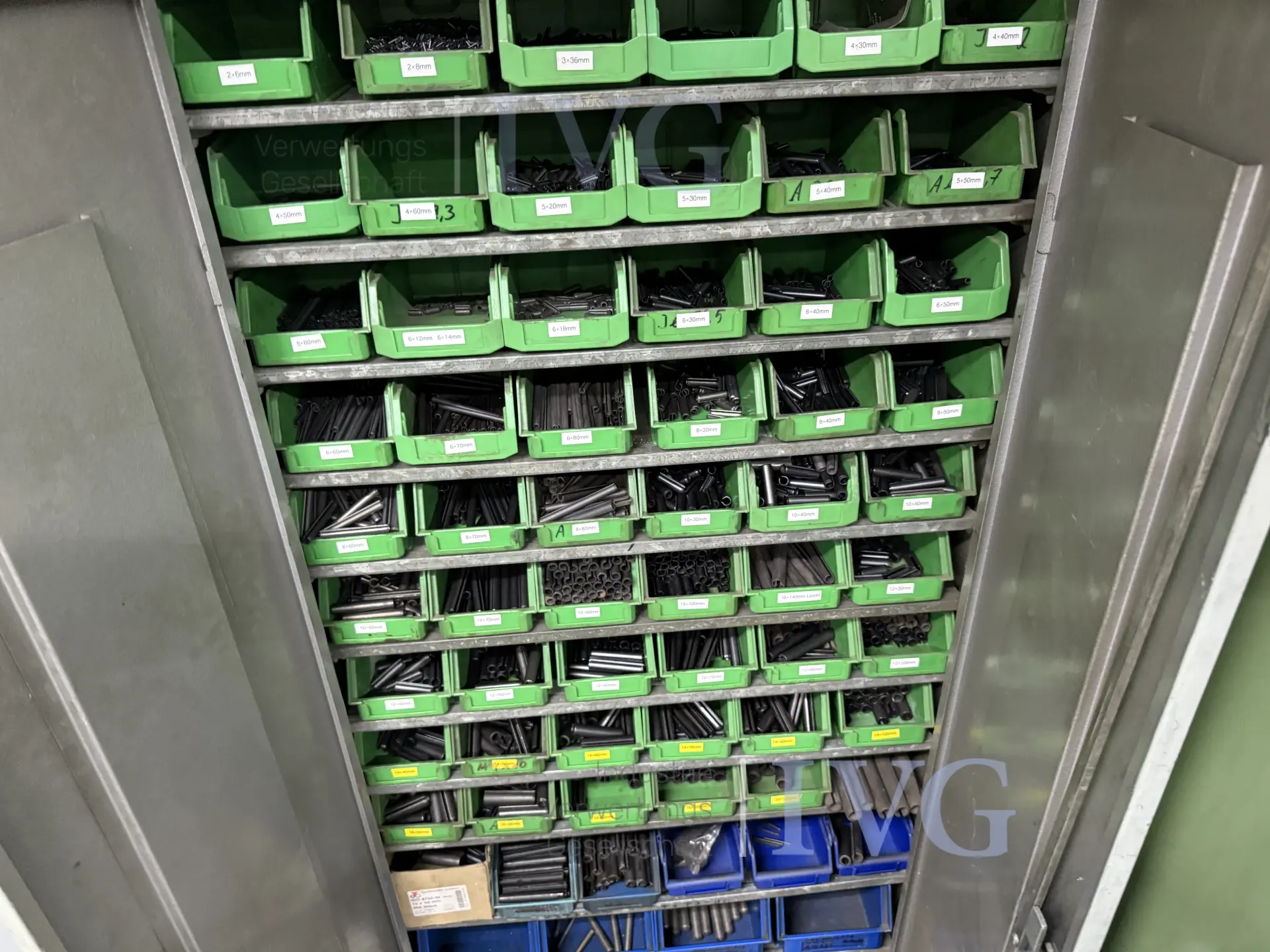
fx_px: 881
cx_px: 635
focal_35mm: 24
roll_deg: +1.0
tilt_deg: -29.5
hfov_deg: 71.6
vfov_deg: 56.8
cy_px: 476
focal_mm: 6.76
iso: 640
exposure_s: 1/33
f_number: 1.78
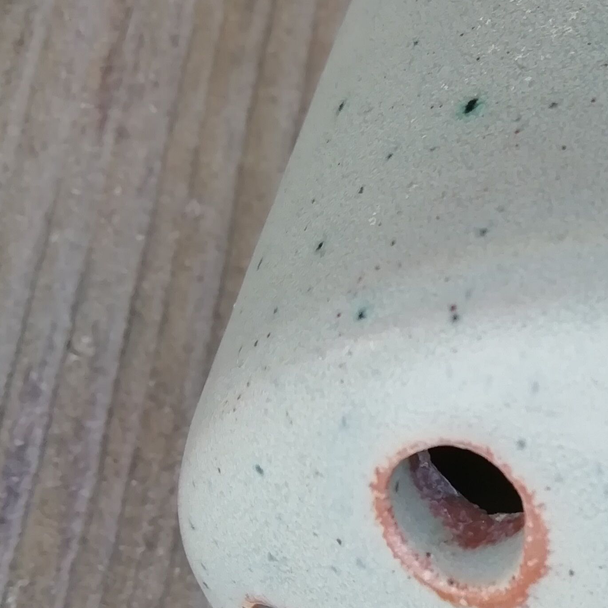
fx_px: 1391
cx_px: 686
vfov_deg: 24.4
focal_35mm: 70
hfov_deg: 23.0
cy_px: 447
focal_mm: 3.21
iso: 64
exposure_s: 1/100
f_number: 2.2
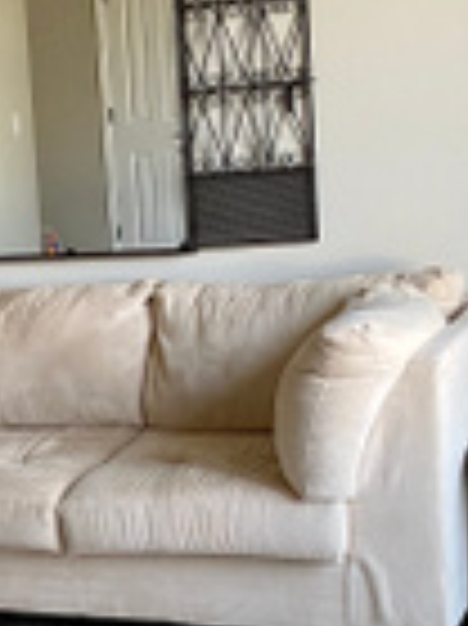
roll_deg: +6.1
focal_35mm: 90
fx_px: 1625
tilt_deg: -10.8
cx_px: -104
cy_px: 419
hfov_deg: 15.7
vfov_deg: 21.7
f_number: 1.8
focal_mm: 4.25
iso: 125
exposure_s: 1/93
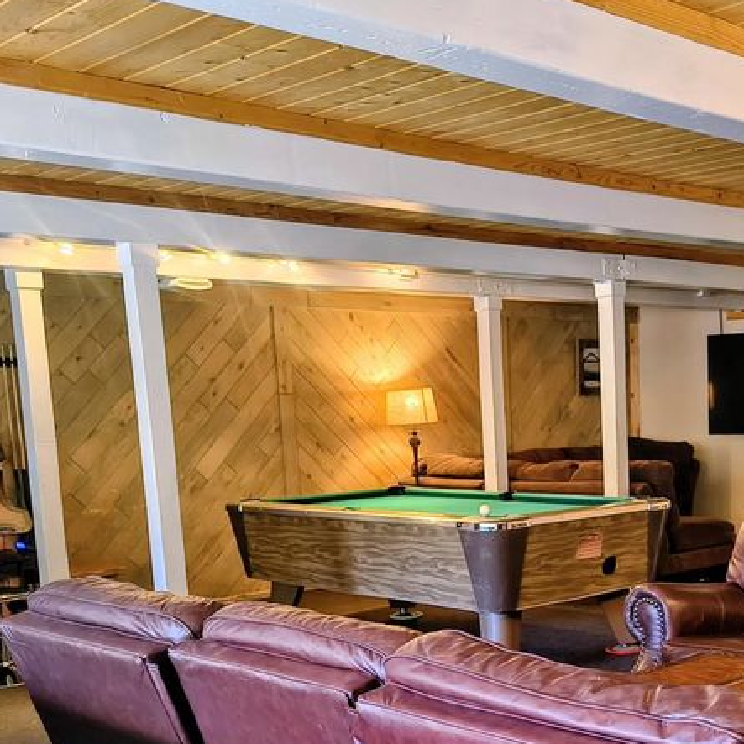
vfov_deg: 33.5
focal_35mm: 49
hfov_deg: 33.7
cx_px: 589
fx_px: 1192
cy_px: 608
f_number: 1.8
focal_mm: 5.56
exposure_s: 1/60
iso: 492
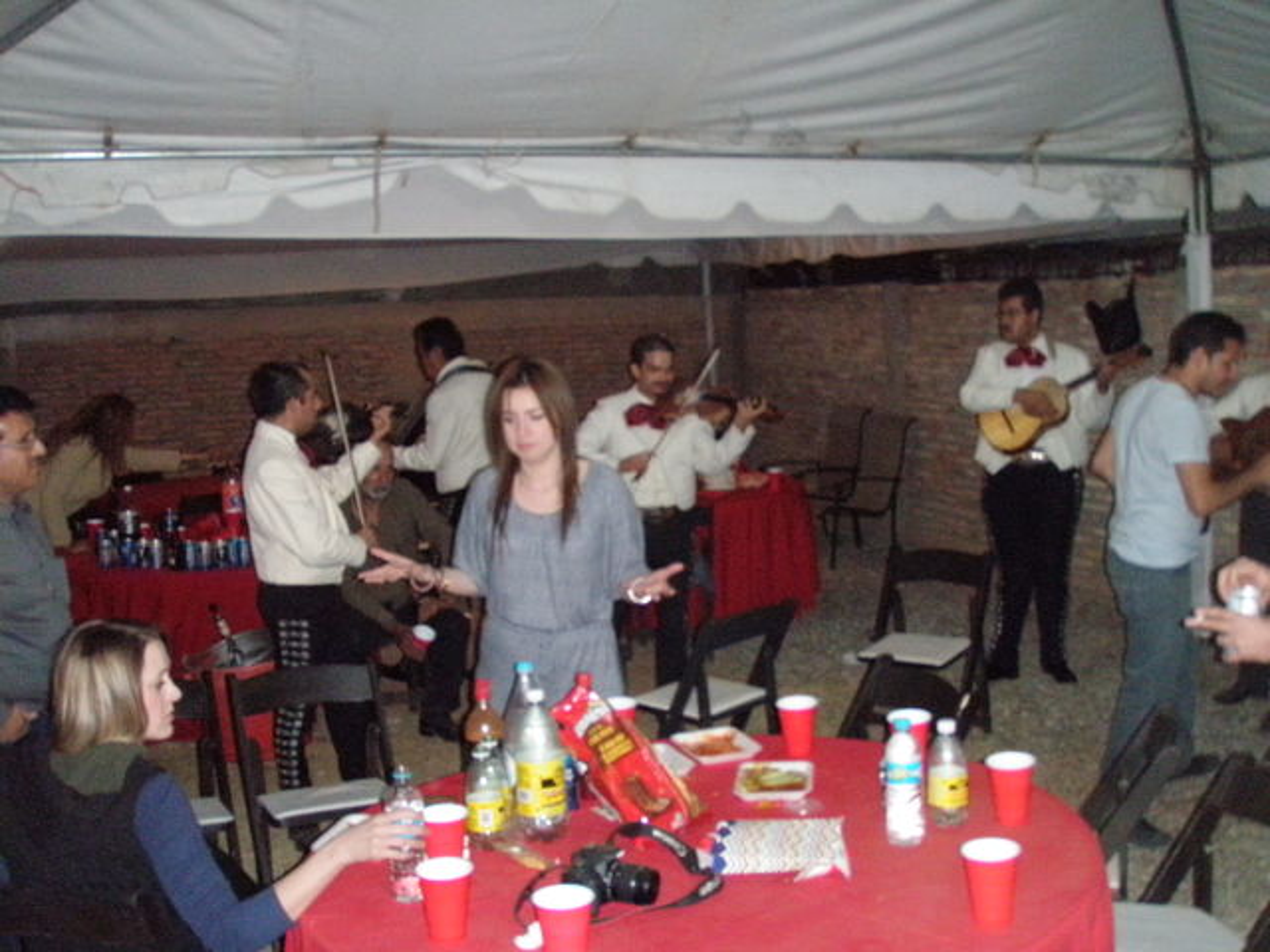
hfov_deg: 49.0
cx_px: 635
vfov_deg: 37.7
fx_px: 1394
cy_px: 476
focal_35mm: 38
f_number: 3.5
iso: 800
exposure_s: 1/30
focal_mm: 6.7
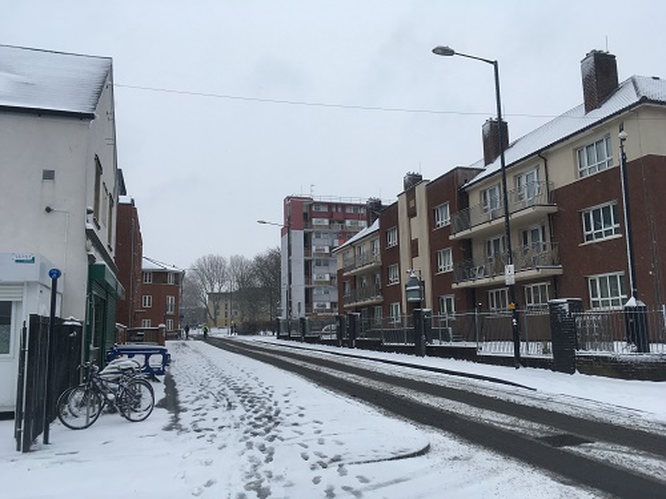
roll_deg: +0.9
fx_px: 558
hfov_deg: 61.7
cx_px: 333
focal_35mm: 29
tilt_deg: +9.3
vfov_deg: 48.2
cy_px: 250
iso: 25
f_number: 2.2
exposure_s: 1/641
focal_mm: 4.15
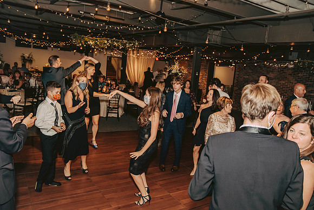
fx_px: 244
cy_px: 105
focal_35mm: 28
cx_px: 157
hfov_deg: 65.5
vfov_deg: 46.4
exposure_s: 1/125
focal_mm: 28
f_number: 4.5
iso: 1250
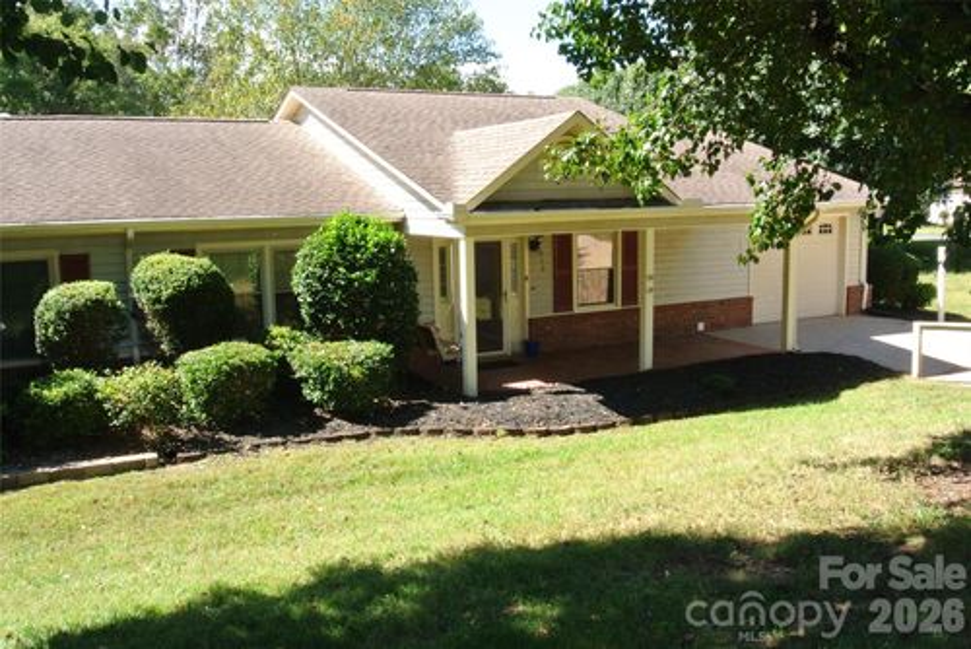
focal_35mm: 32
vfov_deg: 41.2
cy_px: 324
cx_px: 486
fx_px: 864
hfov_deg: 58.7
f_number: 16
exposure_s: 1/60
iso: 400
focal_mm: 12.2
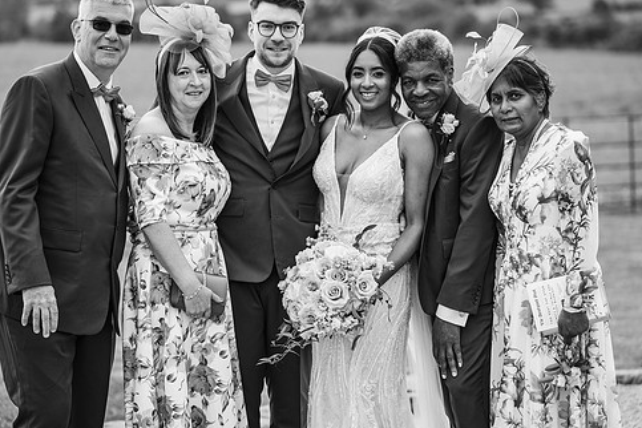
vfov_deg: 13.4
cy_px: 205
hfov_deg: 20.0
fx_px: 1819
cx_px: 303
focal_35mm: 102
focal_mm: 85
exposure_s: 1/640
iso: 100
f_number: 2.2
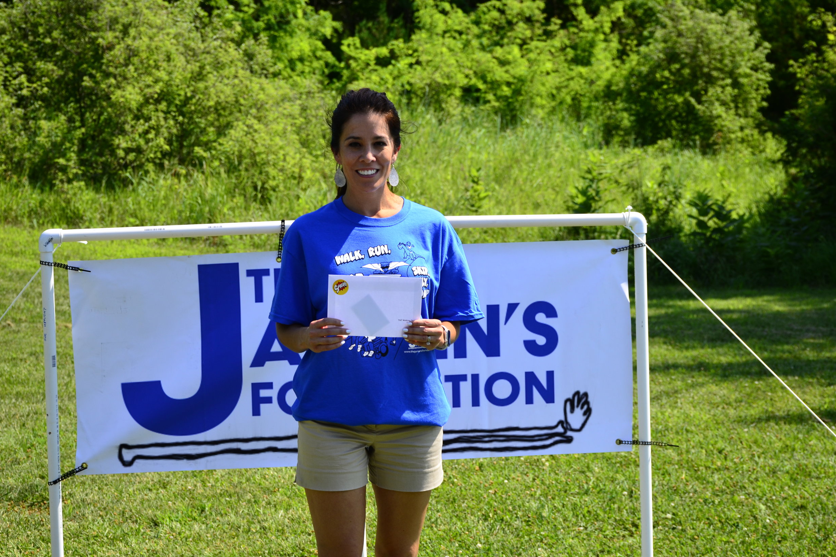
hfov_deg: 25.7
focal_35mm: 79
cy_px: 278
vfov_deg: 17.3
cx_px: 421
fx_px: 1834
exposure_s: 1/200
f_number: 7.1
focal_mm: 52
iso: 200
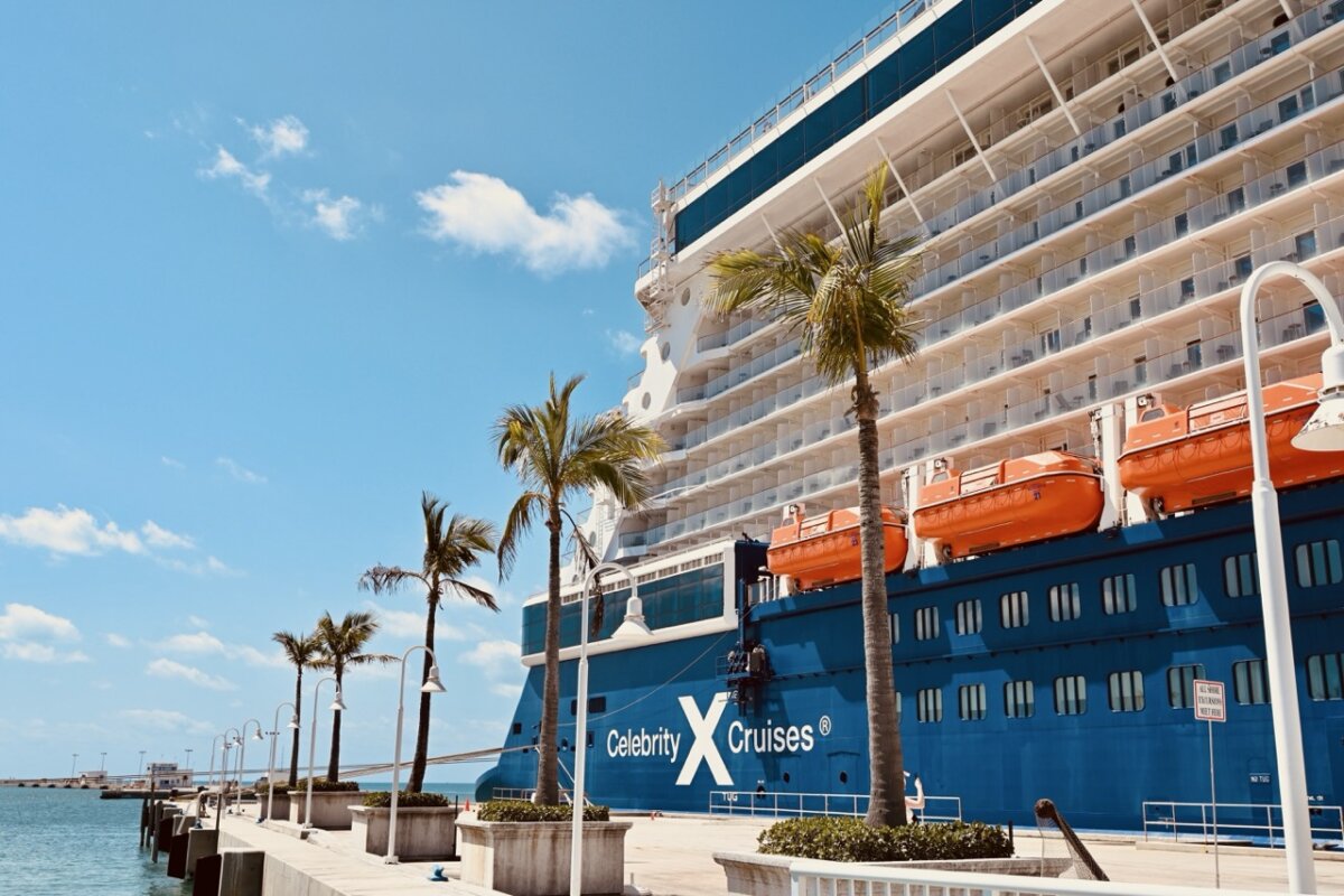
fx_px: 1260
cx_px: 672
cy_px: 448
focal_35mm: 34
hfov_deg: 56.1
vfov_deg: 39.1
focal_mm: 22.5
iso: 100
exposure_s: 1/500
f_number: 8
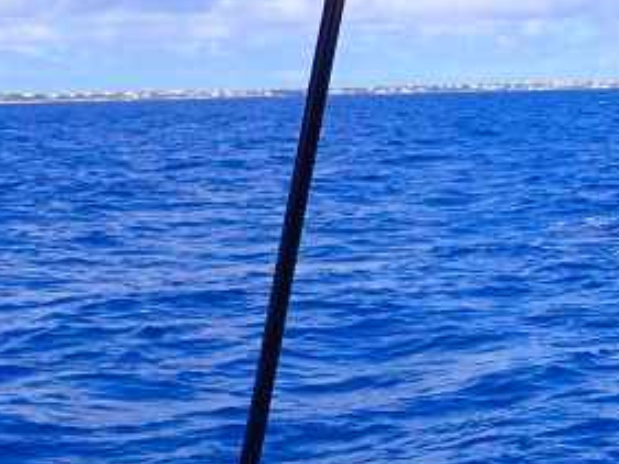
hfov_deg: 19.3
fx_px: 1592
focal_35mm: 89
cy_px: 297
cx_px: 925
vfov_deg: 16.6
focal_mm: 4.5
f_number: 8
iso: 100
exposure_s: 1/200
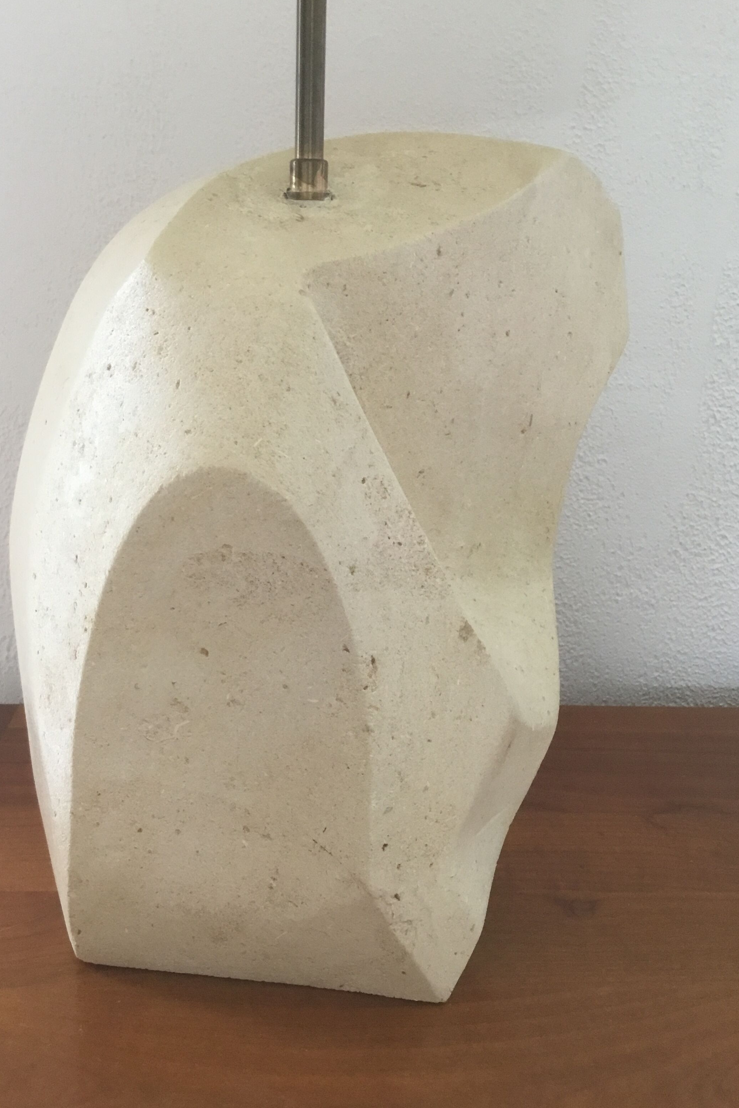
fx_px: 1047
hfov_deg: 38.8
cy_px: 553
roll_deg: -1.1
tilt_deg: -17.9
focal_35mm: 34
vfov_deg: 55.8
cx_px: 328
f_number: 2.4
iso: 125
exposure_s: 1/33
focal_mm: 3.3
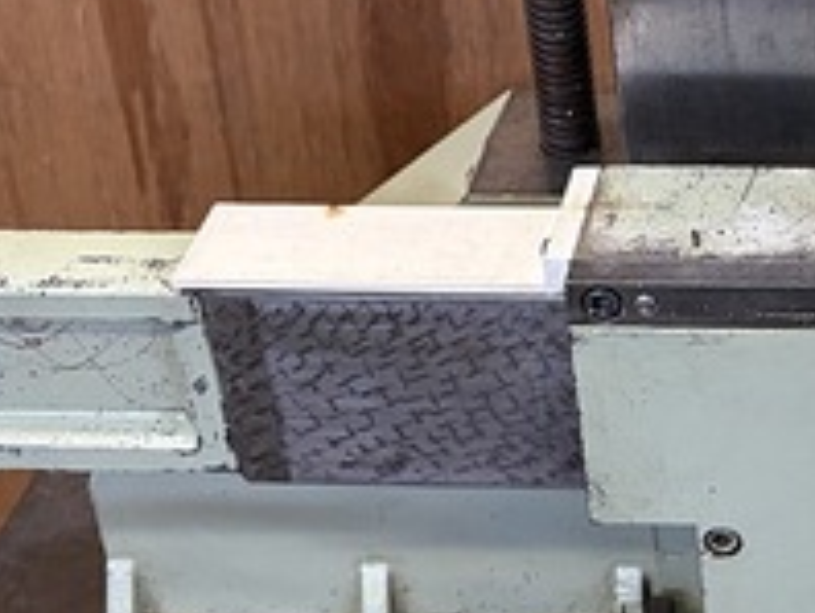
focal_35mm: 84
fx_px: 1980
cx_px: 984
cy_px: 8
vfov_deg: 17.2
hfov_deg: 21.5
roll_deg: +0.2
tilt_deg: -29.9
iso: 200
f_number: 1.6
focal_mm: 5.96
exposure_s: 1/60
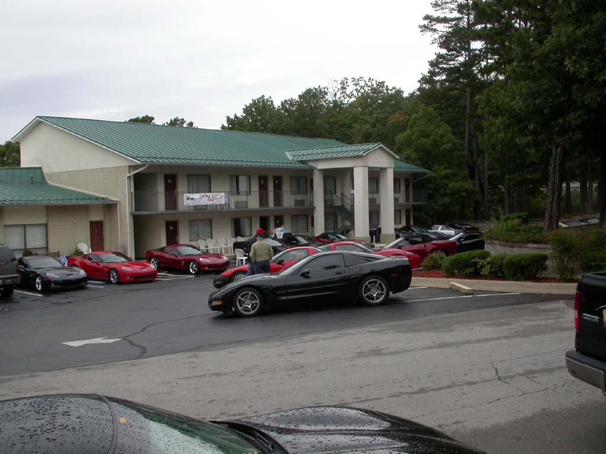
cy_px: 227
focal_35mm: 38
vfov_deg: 37.7
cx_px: 303
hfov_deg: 49.0
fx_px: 665
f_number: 5.3
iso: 100
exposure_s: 1/204
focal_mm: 7.85
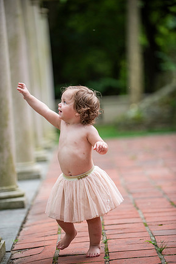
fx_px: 1137
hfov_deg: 8.9
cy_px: 134
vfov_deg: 13.2
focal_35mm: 155
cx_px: 87
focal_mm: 150
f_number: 2.8
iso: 640
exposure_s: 1/1250
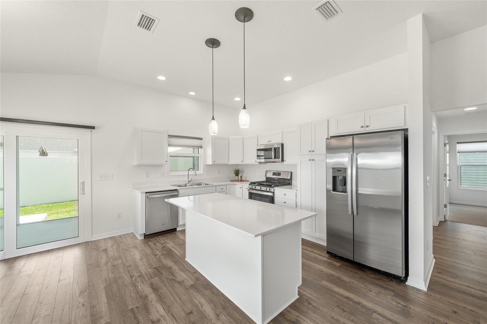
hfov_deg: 104.3
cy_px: 162
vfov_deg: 81.2
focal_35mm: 14
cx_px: 244
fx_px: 189
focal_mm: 14
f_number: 8
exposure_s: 1/60
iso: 500
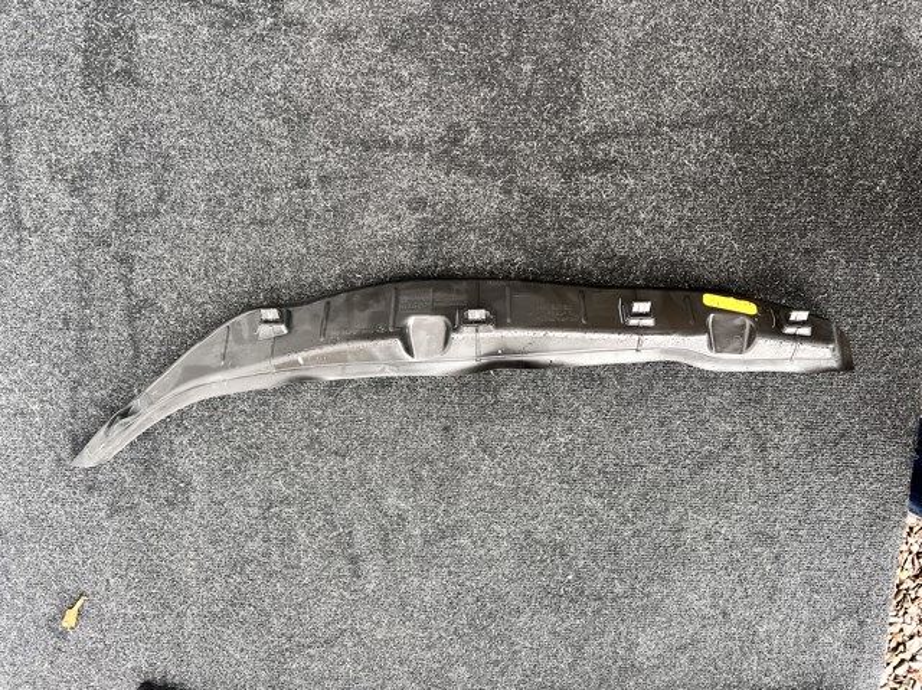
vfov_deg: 53.0
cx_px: 461
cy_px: 345
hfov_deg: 67.3
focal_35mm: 26
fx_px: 692
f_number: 1.5
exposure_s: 1/107
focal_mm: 5.7
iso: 125
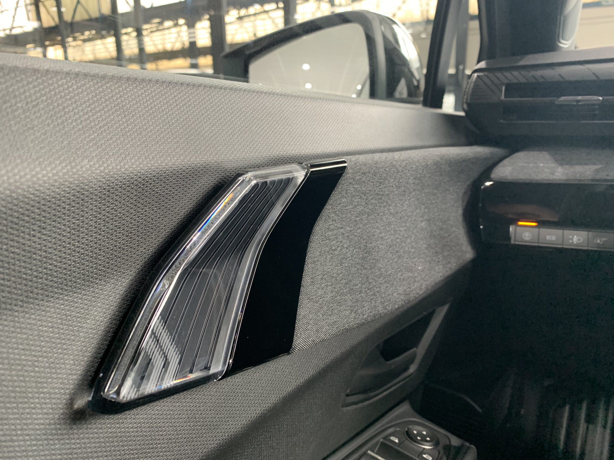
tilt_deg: -14.0
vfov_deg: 53.1
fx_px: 461
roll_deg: +1.3
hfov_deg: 67.3
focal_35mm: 26
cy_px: 230
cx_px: 307
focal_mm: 4.25
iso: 200
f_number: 1.8
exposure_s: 1/45
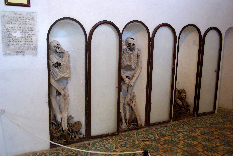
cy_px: 78
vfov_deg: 37.0
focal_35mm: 36
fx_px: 233
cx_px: 116
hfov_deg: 53.1
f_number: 4
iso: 400
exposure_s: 1/30
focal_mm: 24
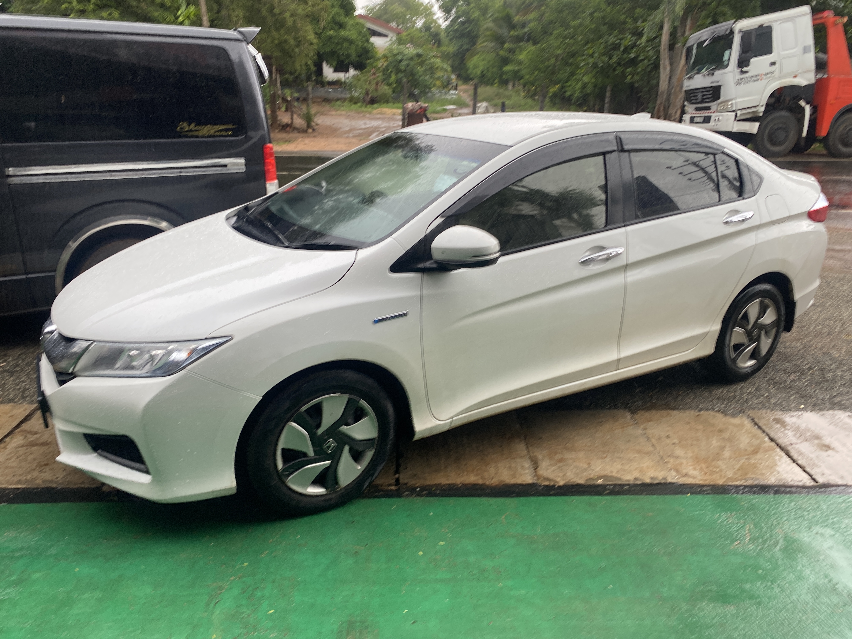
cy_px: 320
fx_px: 640
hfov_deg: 67.3
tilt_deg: -19.5
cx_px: 426
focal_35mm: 26
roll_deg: -2.0
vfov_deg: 53.1
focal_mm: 4.25
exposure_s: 1/122
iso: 100
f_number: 1.8
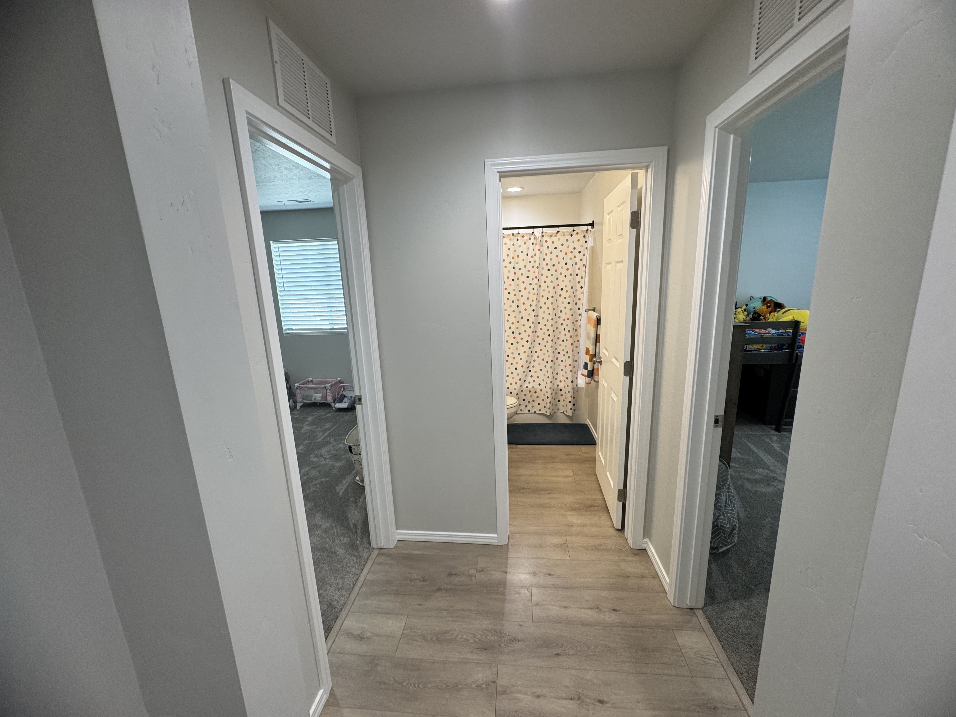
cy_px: 358
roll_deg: +1.7
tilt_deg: -13.1
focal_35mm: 14
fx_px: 387
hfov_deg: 102.1
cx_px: 478
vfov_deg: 85.7
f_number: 2.2
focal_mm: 2.22
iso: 160
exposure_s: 1/120
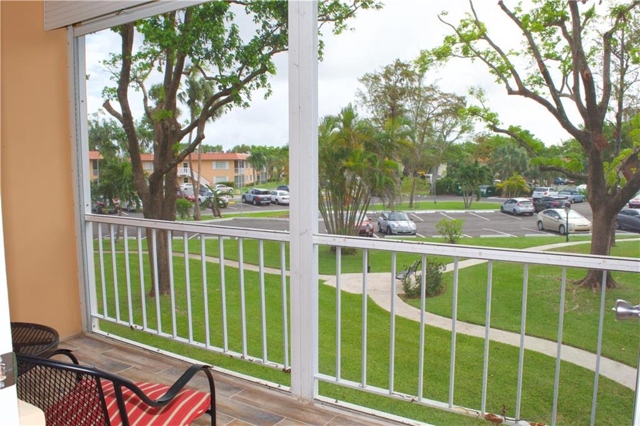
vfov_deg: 47.9
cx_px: 320
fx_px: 480
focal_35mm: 27
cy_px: 213
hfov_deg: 67.4
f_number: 9.5
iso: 400
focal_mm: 18
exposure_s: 1/200
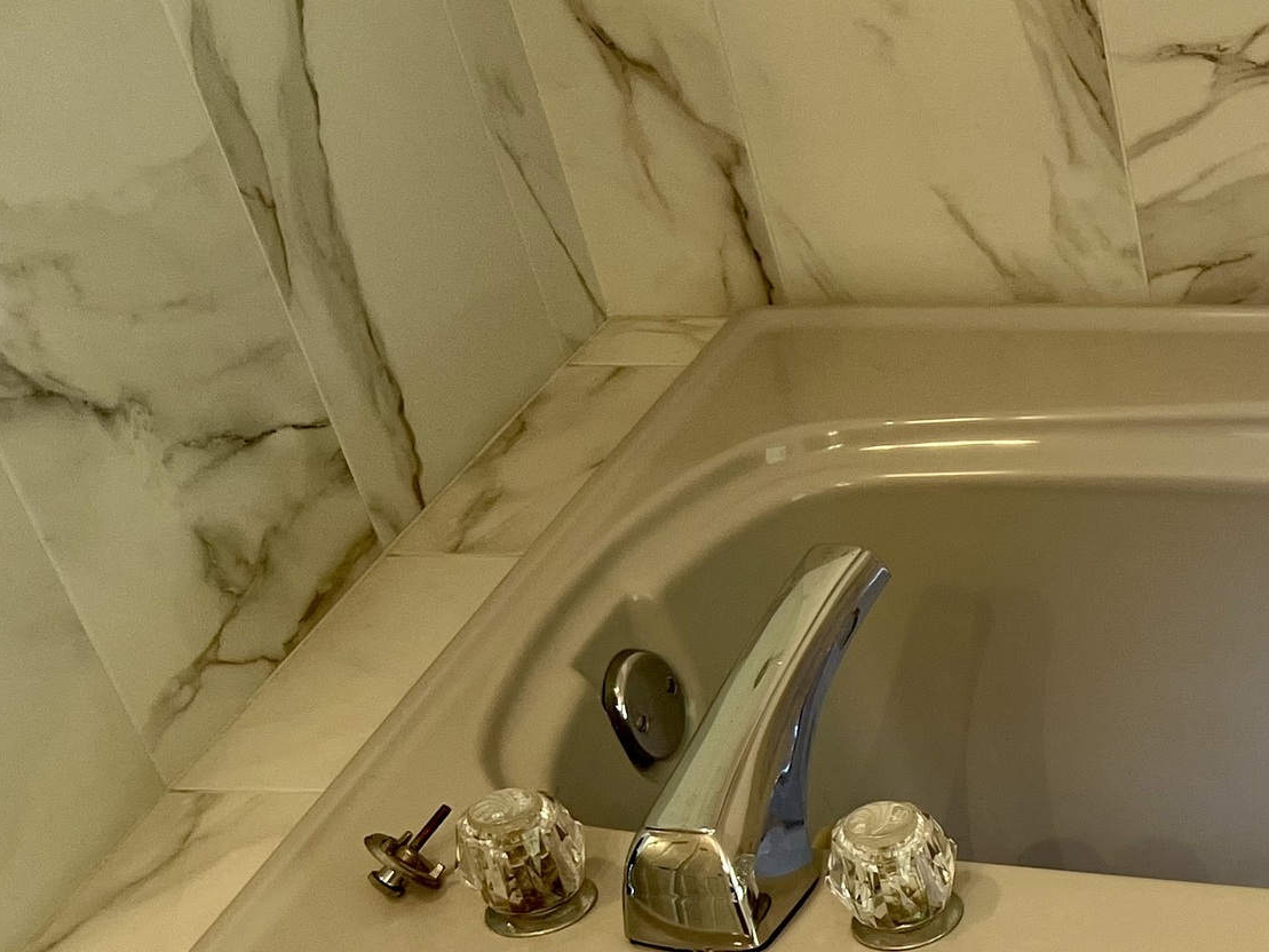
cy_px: 1080
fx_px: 2640
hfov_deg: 23.7
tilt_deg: -39.7
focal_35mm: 72
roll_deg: +3.1
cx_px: 1673
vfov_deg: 19.5
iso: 64
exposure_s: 1/60
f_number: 1.5
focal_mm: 5.7
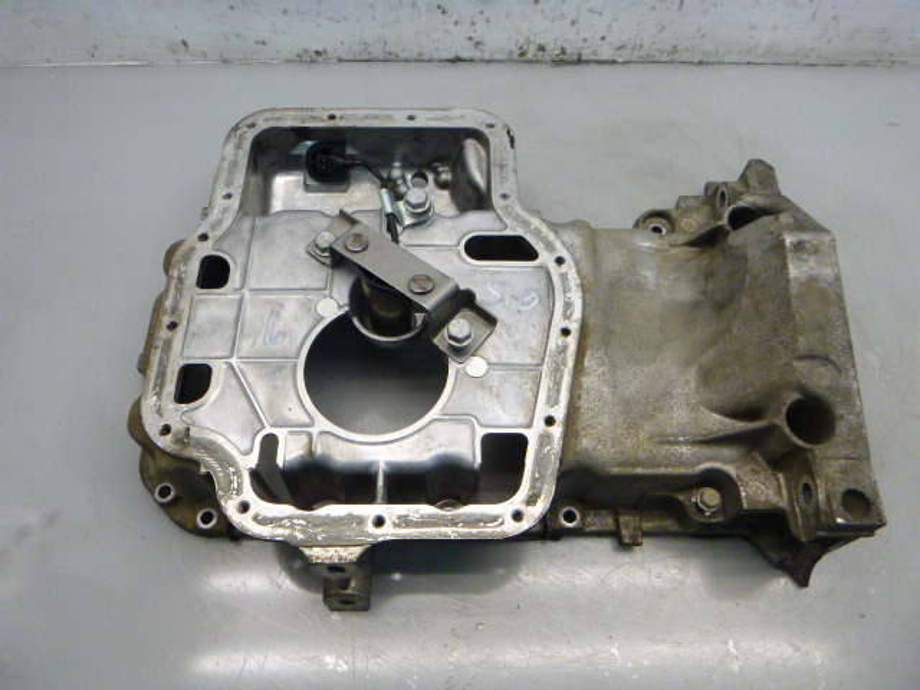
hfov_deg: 65.3
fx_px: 718
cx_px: 460
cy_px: 345
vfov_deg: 51.4
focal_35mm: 27
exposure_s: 1/60
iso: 320
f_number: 4
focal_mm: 4.8
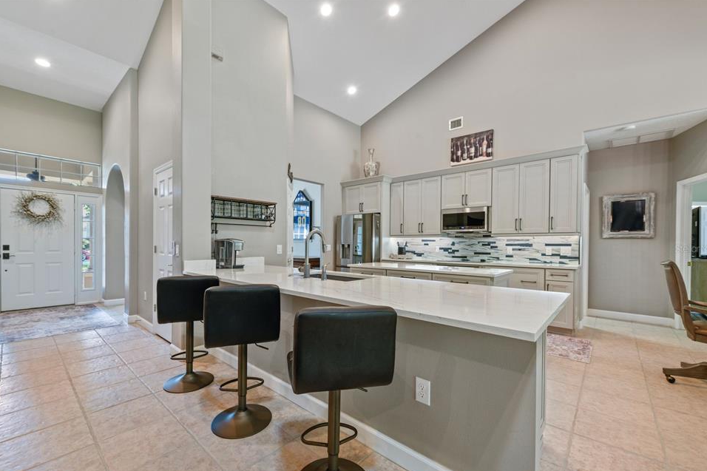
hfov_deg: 100.4
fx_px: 295
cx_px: 341
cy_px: 248
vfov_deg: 77.2
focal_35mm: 15
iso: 320
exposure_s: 1/3
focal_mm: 14
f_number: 8
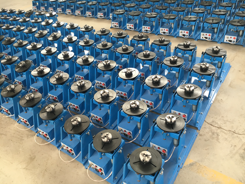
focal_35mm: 29
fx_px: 205
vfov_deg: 48.2
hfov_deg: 61.7
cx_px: 122
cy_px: 92
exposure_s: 1/33
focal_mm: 4.15
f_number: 2.2
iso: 32
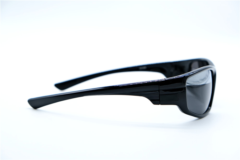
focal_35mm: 76
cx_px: 120
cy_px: 80
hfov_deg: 26.7
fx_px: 506
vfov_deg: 17.9
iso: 320
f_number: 5.6
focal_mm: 50.5
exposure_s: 1/220
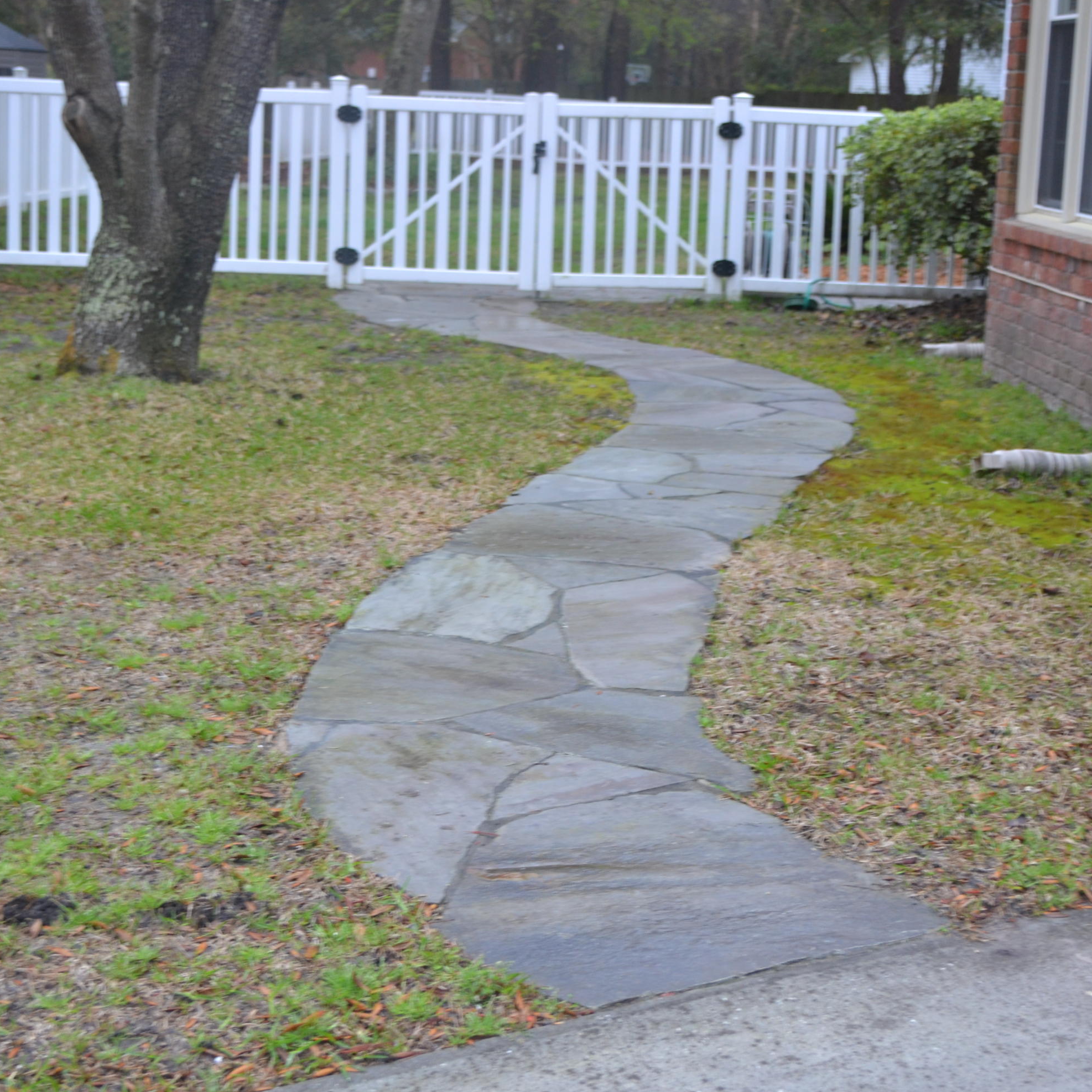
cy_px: 546
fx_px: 2213
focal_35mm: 62
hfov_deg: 27.7
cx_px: 532
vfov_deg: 27.7
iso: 400
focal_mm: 32
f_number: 4.8
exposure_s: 1/20
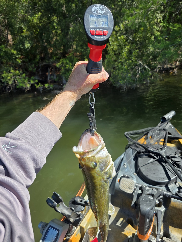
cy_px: 121
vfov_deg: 73.9
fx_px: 161
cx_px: 91
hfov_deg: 58.9
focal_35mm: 23
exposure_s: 1/2572
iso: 80
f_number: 1.7
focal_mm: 6.3
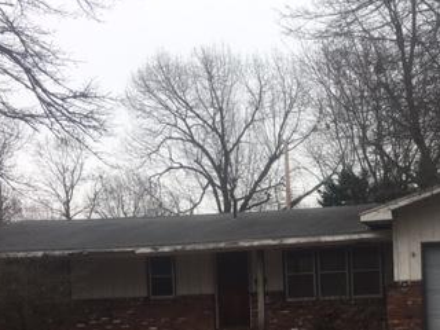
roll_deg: +2.0
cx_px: 380
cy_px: 318
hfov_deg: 31.9
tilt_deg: +0.1
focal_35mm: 58
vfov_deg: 24.3
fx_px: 737
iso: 25
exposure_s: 1/553
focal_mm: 4.15
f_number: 2.2
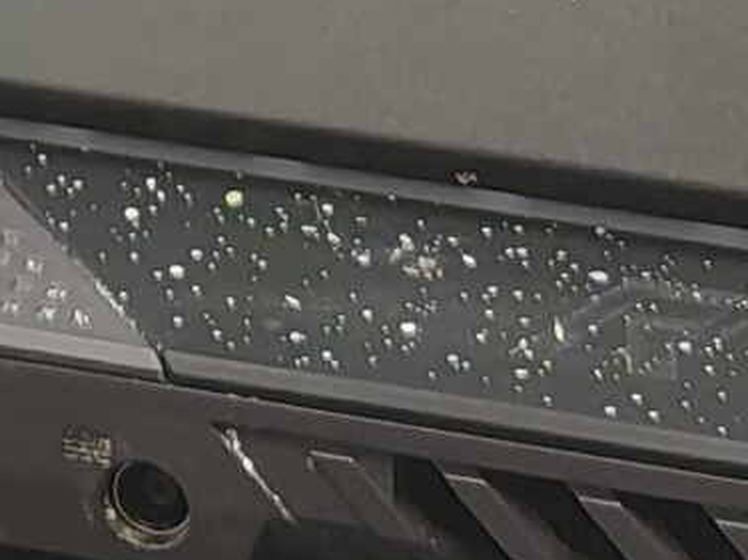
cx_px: -225
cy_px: -1090
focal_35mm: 314
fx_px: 6783
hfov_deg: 6.3
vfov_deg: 4.5
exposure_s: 1/100
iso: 200
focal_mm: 6.07
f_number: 1.7
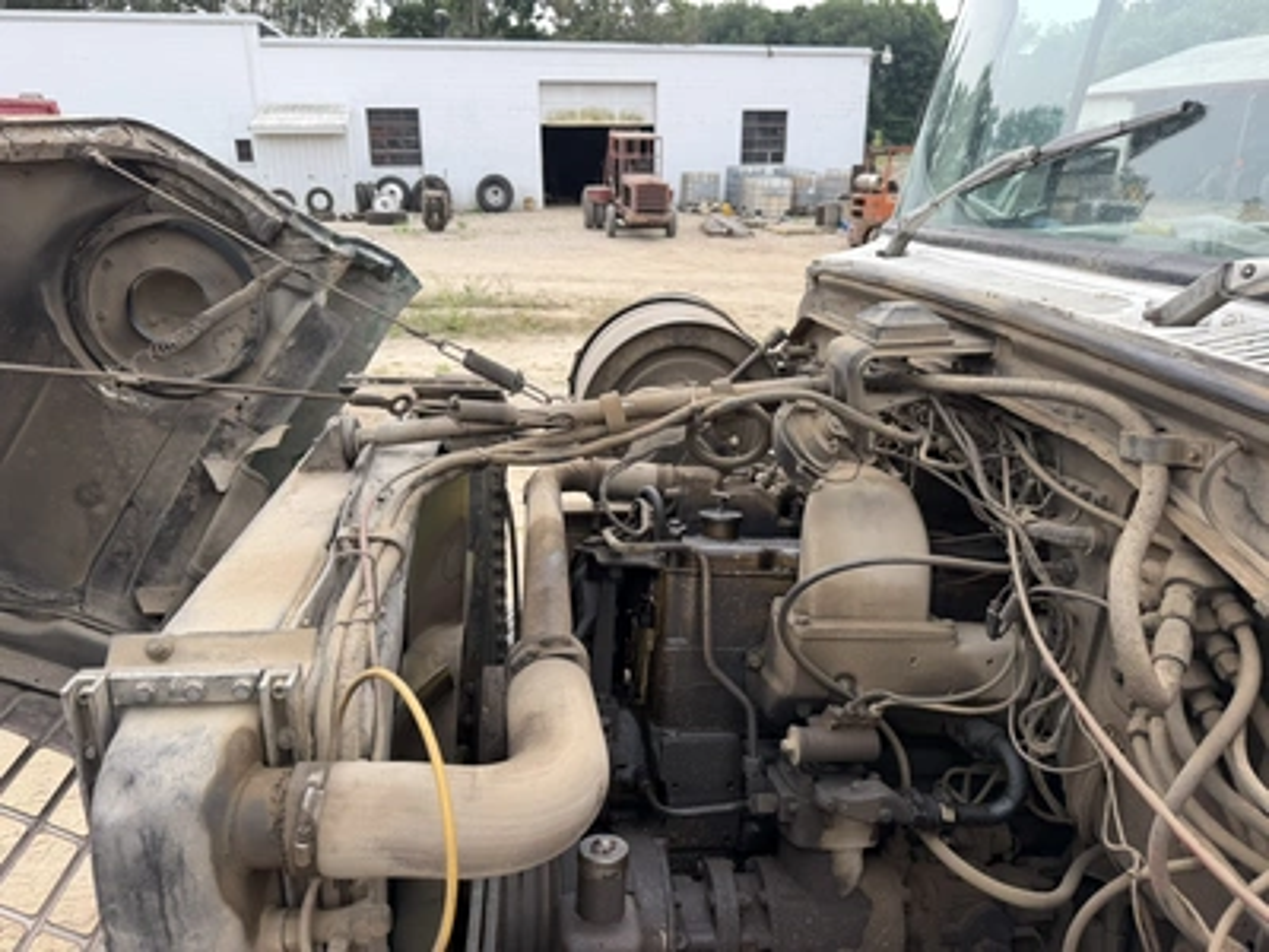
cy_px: 476
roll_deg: +1.6
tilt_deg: -24.6
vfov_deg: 56.8
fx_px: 880
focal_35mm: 24
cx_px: 634
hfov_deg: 71.6
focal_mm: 6.76
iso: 80
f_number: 1.78
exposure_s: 1/702
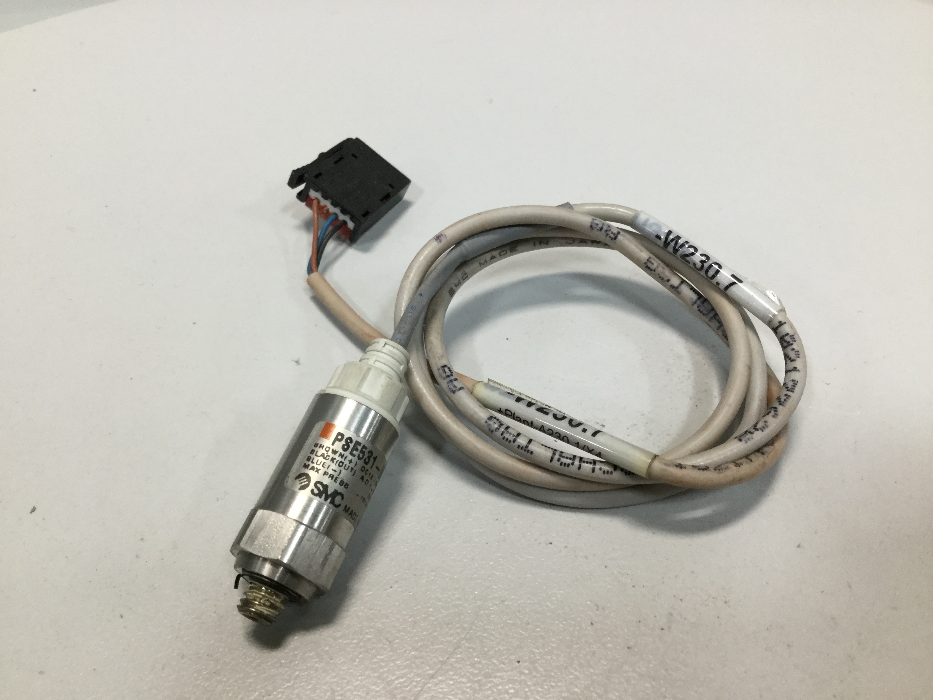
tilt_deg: -46.8
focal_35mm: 31
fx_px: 836
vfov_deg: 45.4
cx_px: 466
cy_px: 350
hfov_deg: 58.4
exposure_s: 1/30
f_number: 2.4
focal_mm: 3.3
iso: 32
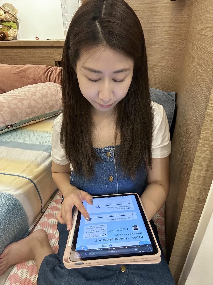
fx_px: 189
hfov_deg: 58.9
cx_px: 106
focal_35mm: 23
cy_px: 142
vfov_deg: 73.9
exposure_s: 1/60
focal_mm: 2.69
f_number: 1.9
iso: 250
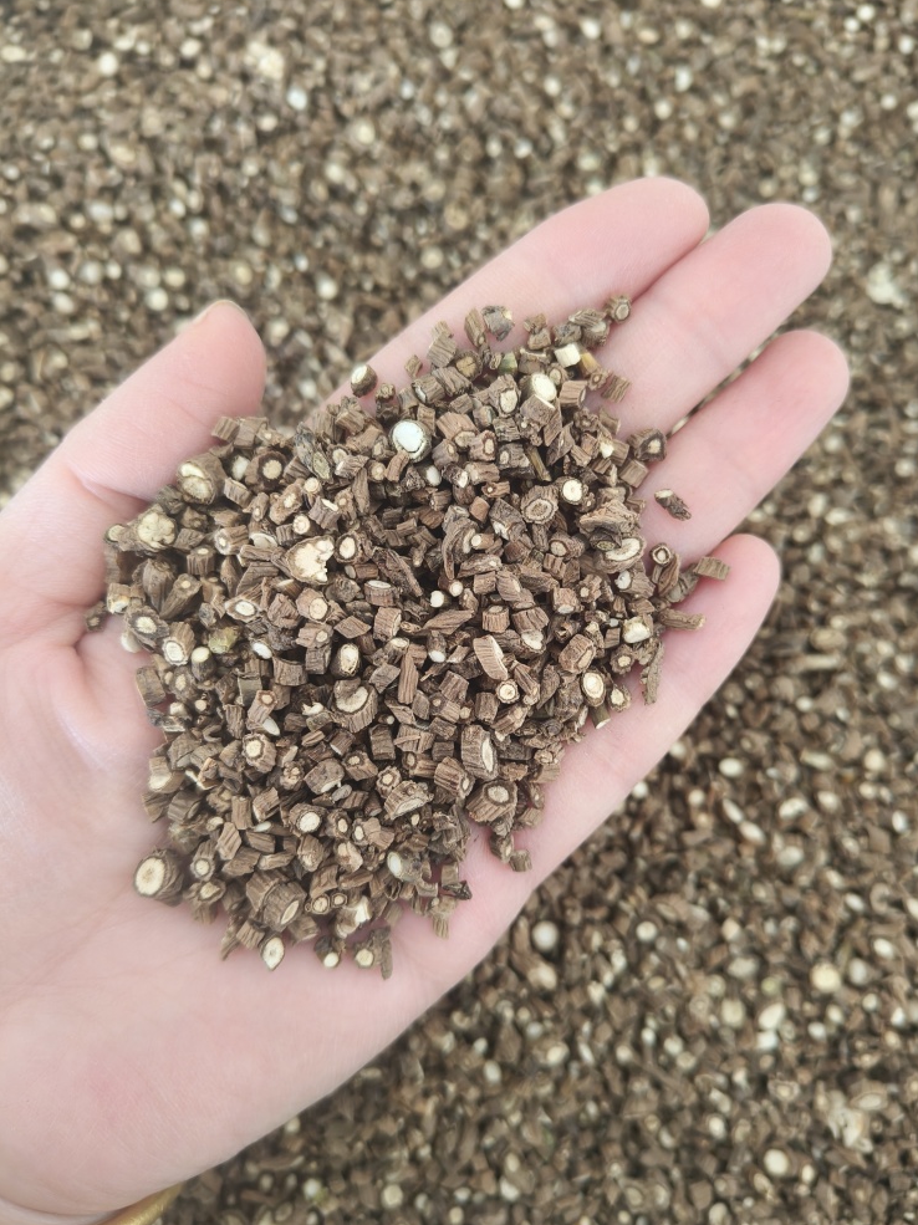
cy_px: 630
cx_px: 495
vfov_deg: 67.3
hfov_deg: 53.0
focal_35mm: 26
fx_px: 920
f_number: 1.8
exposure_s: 1/86.1
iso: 320
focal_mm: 5.59
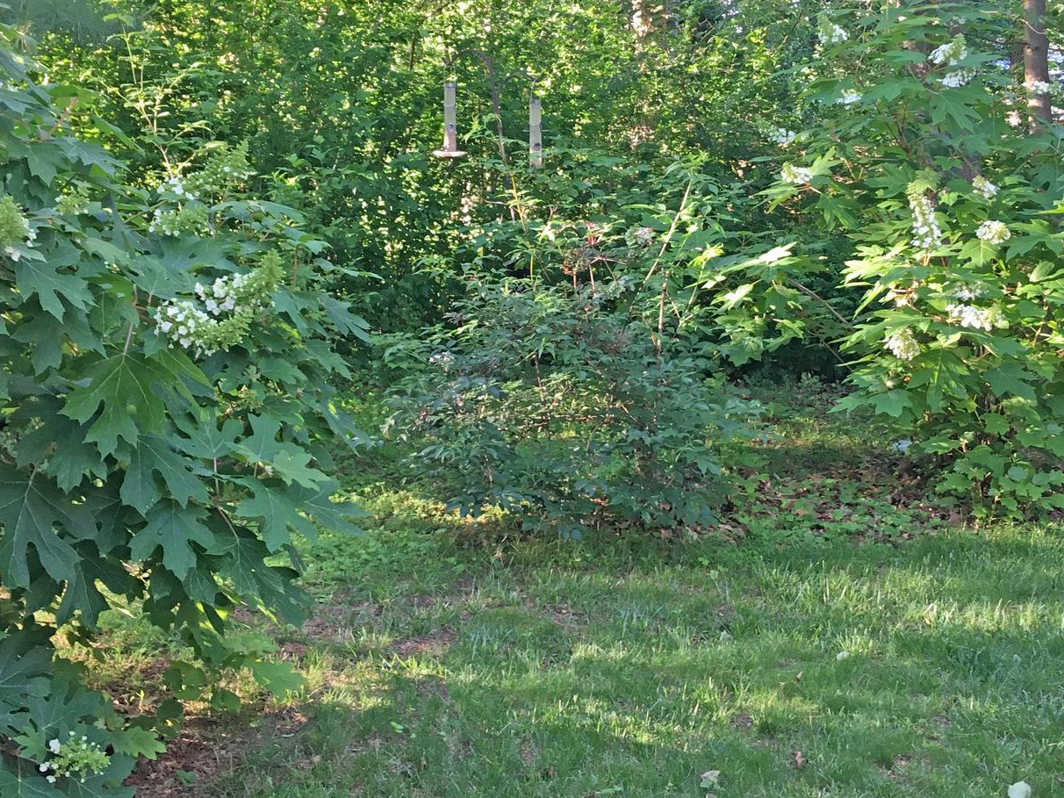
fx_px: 1506
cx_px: 551
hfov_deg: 38.9
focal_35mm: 49
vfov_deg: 29.6
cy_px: 344
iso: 50
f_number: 2.2
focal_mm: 4.15
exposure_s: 1/30
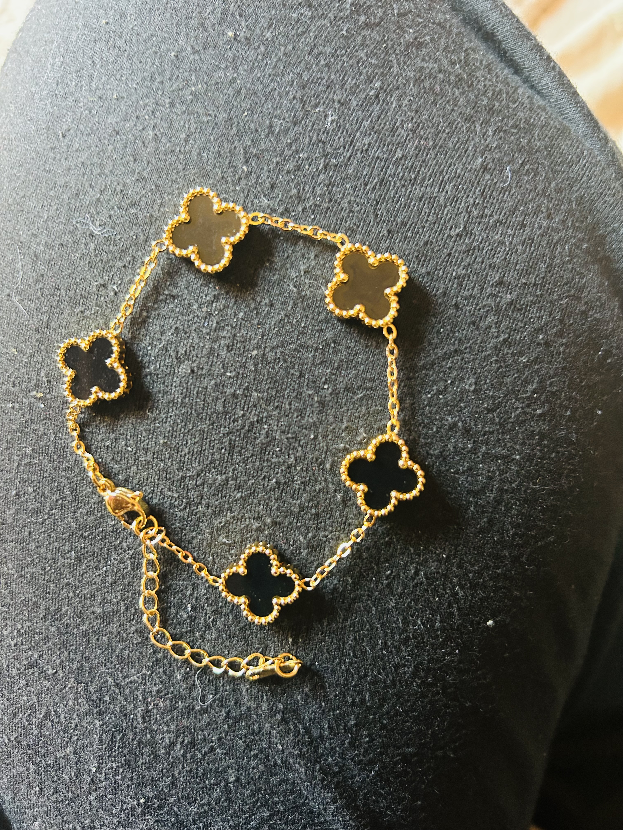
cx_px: 312
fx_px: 624
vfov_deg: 67.3
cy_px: 415
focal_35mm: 26
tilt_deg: -86.3
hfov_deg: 53.1
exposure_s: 1/40
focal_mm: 5.7
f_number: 1.5
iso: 640
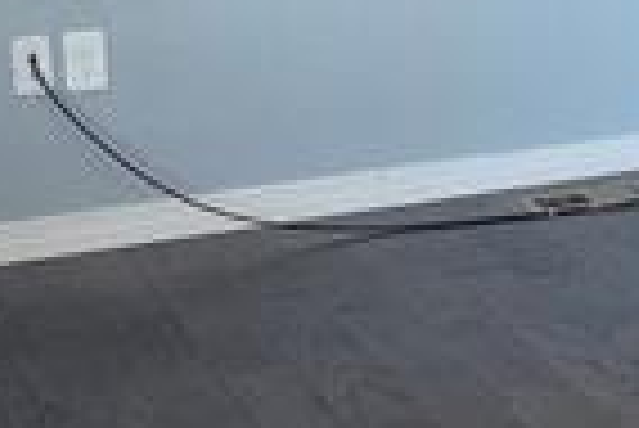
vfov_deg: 10.6
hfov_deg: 14.2
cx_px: 1123
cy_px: 72
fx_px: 2292
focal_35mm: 129
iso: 500
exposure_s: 1/60
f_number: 1.8
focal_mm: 5.4
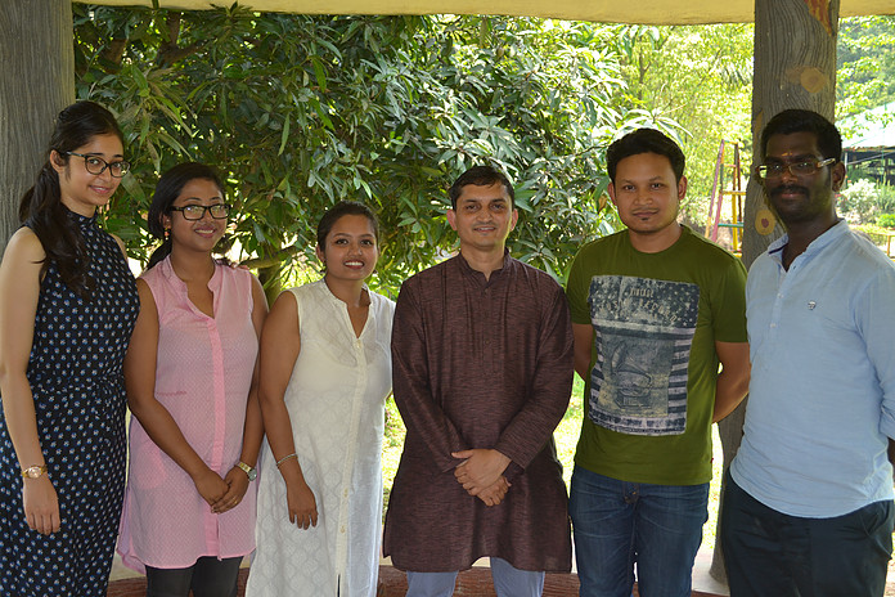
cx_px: 448
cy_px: 298
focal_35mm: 45
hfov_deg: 43.6
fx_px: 1119
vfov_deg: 29.9
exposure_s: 1/125
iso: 220
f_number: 4.5
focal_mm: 30
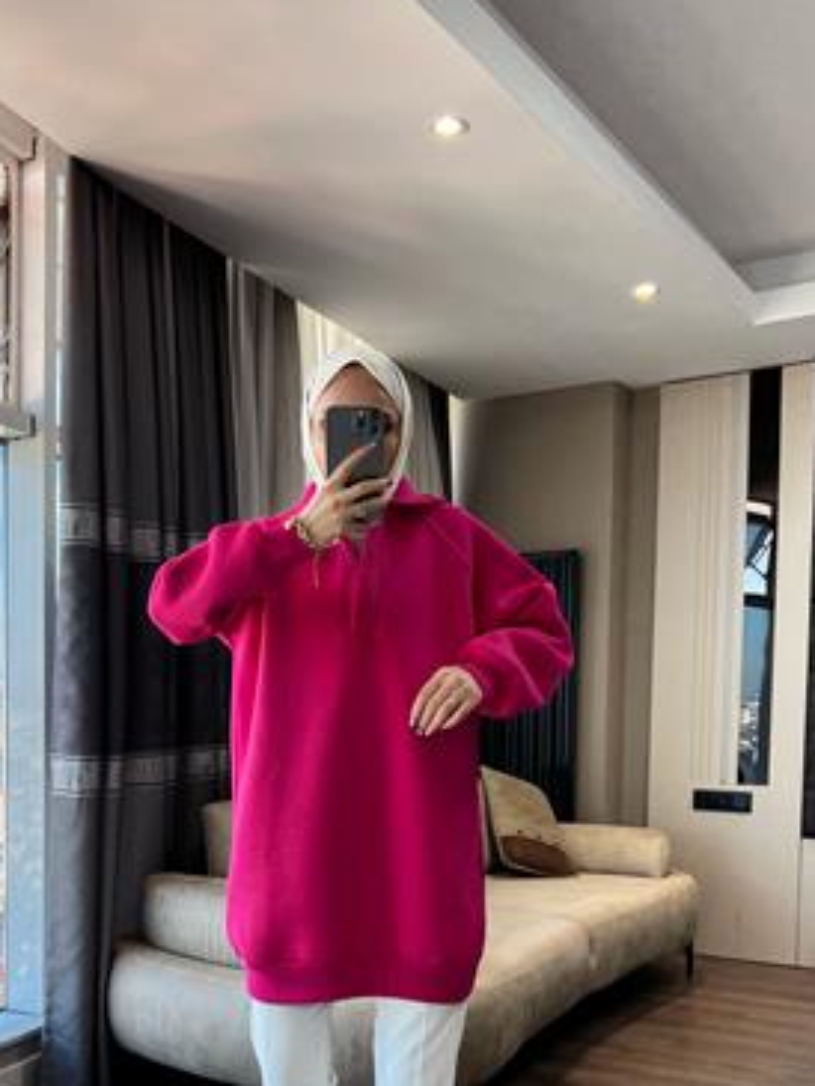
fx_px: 1161
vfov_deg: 49.1
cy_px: 744
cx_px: 360
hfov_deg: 38.6
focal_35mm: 37
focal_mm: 5.7
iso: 80
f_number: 1.5
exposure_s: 1/100
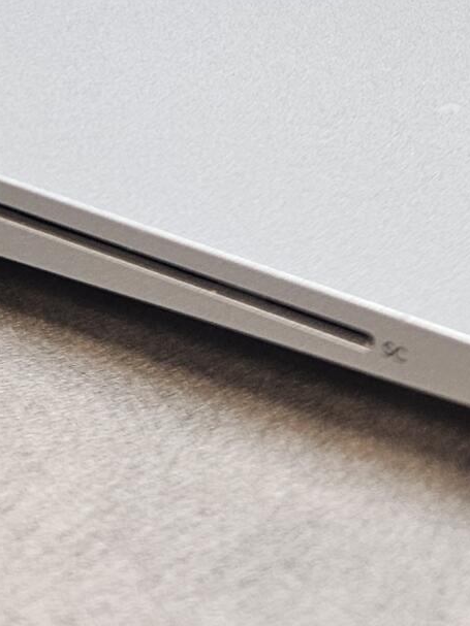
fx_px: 1757
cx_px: -5
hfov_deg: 15.0
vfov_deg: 15.9
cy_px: -620
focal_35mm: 97
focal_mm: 5.4
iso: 160
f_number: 1.8
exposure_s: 1/100
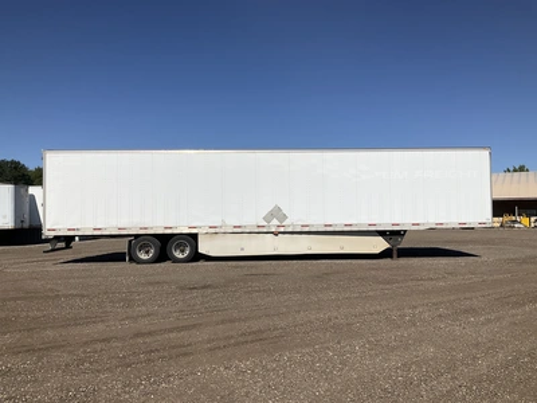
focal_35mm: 29
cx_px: 268
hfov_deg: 61.7
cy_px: 202
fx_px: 450
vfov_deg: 48.2
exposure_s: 1/5263
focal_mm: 3
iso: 25
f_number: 1.8
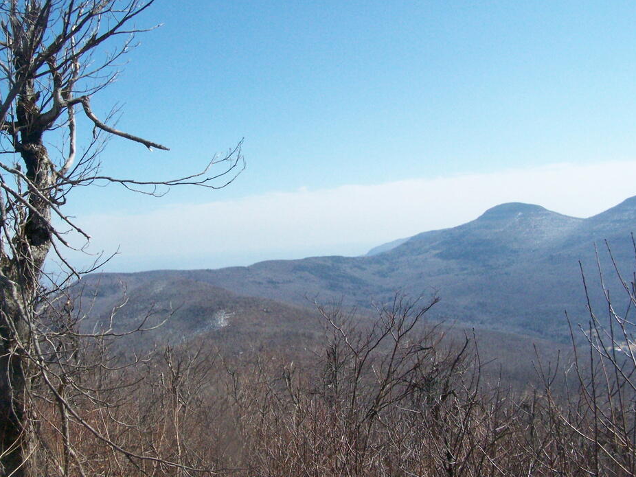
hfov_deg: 44.7
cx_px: 293
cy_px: 230
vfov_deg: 34.4
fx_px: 772
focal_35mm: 42
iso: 400
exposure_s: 1/640
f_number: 5.6
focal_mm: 6.3
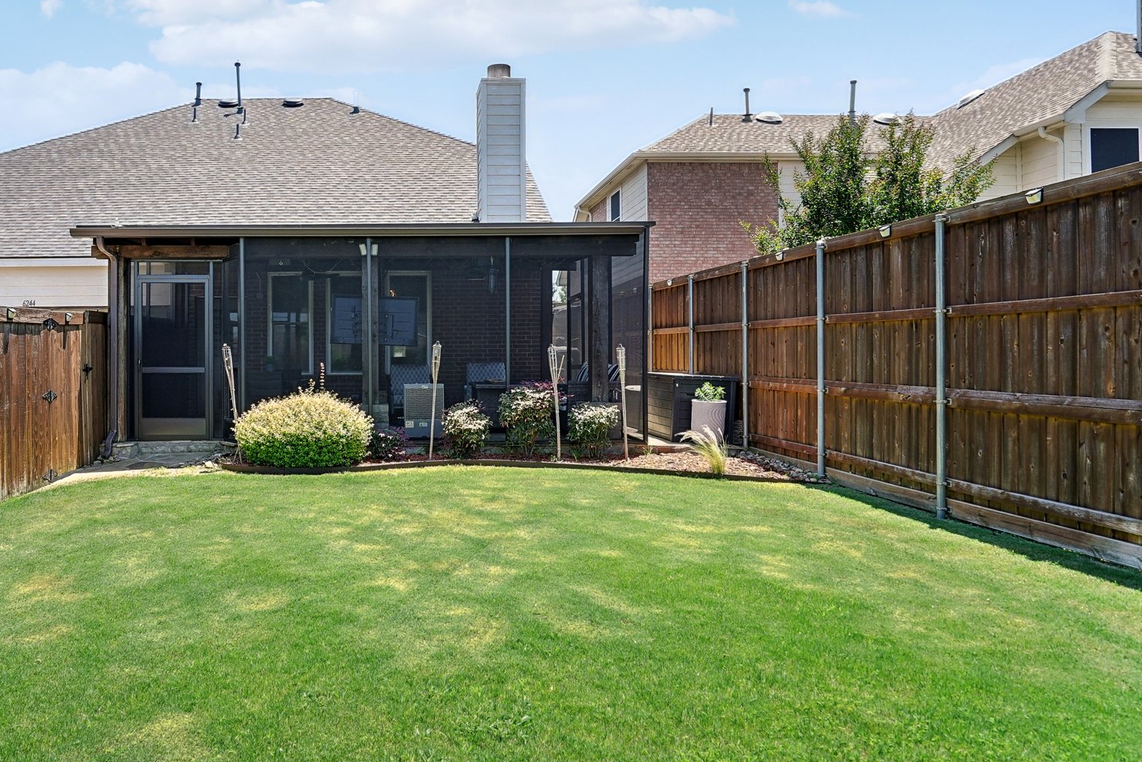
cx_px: 382
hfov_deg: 76.1
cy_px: 268
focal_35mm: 22
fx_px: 698
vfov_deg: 56.3
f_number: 8
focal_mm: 16
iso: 250
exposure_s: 1/60
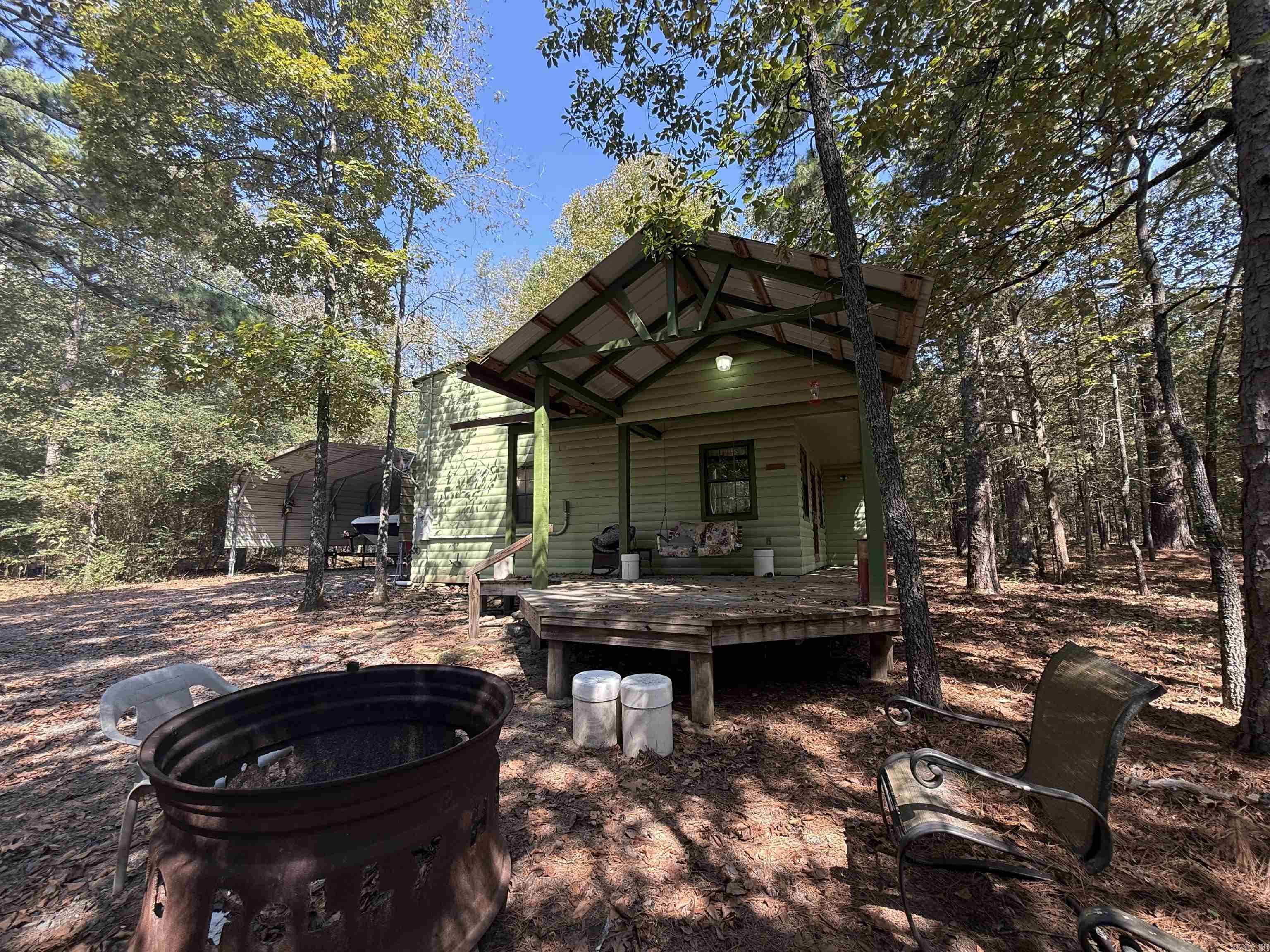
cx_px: 635
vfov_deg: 85.7
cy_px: 476
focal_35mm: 14
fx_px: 514
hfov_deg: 102.1
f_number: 2.2
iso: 64
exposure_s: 1/221
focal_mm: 2.22
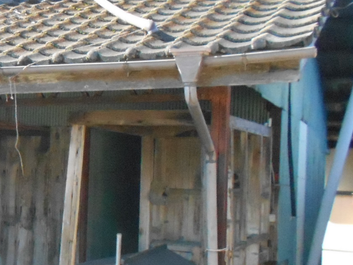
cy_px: 169
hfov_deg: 24.4
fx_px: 714
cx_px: -100
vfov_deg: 21.0
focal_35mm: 70
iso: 800
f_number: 3.2
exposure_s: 1/1000
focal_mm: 4.6
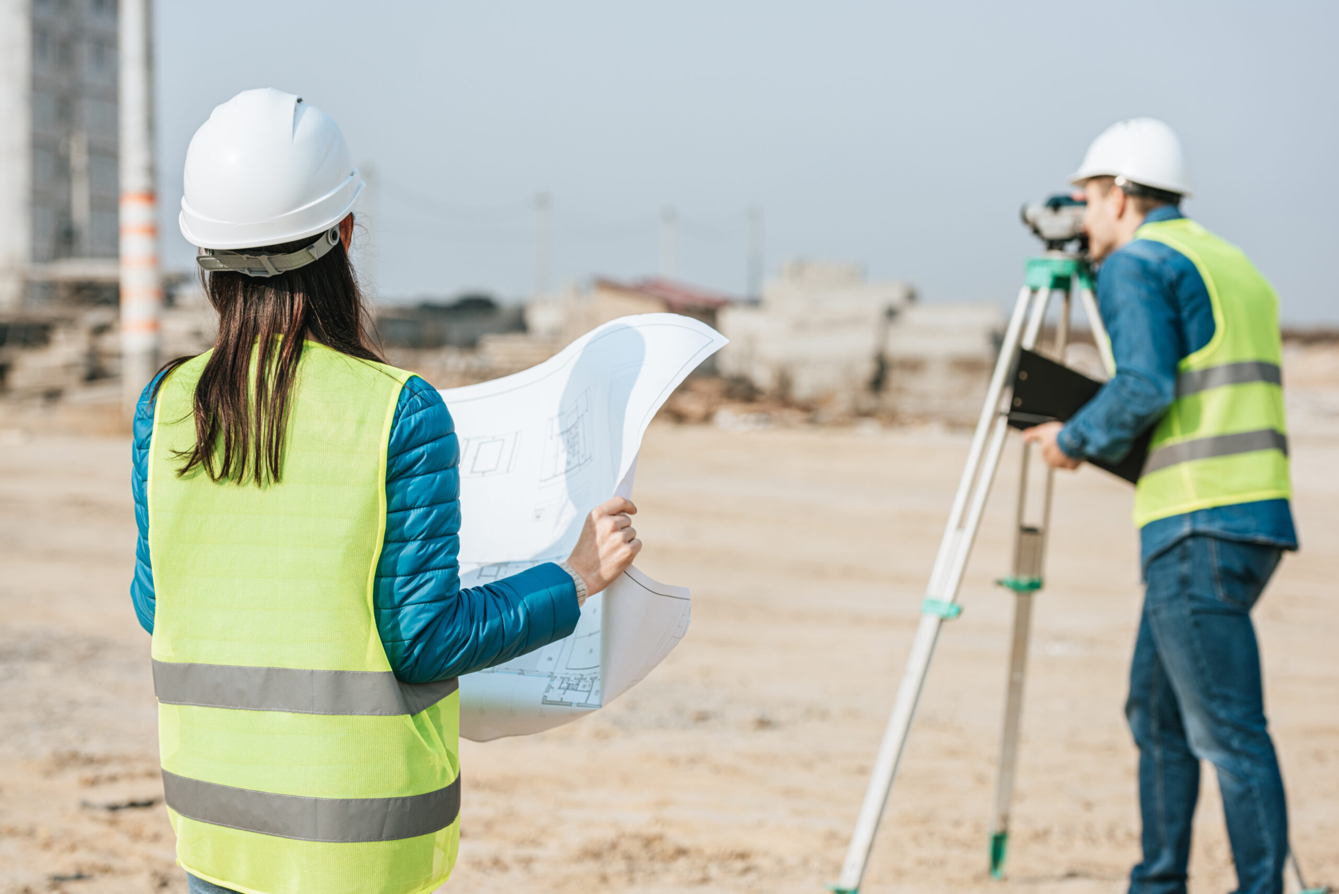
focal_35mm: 98
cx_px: 670
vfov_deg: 14.0
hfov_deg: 20.8
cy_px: 447
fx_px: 3646
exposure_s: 1/800
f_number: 4.5
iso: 100
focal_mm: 98
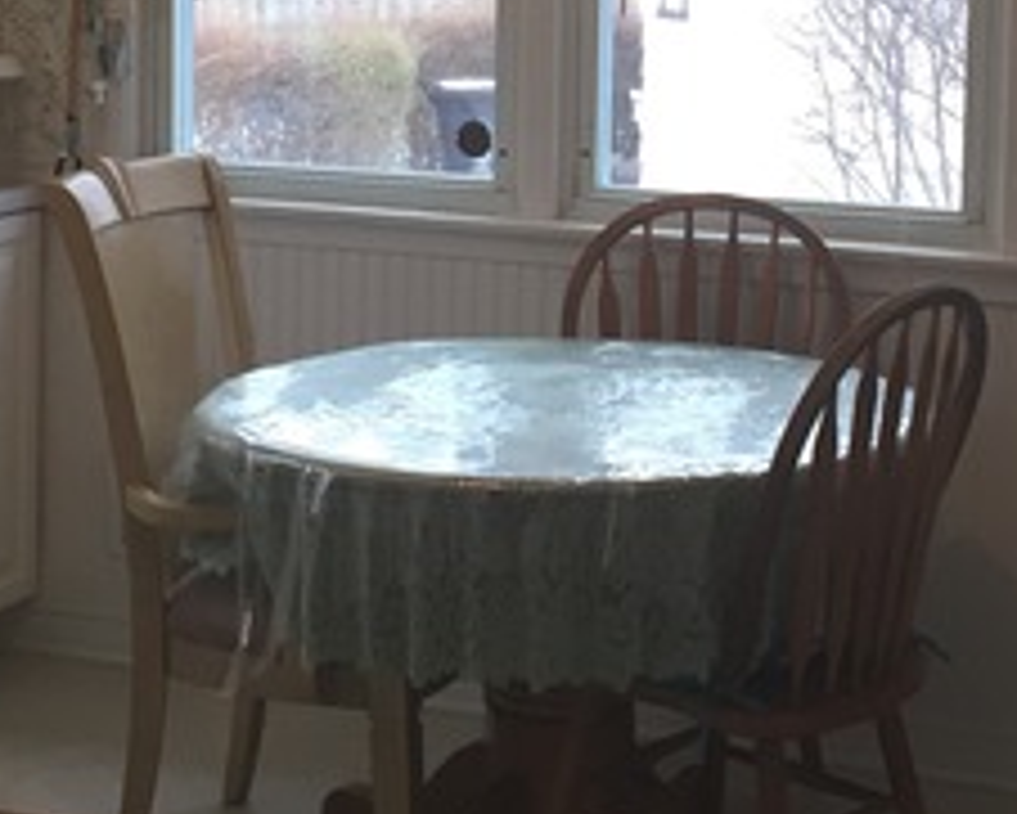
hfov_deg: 23.8
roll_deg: -1.0
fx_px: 2409
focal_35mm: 80
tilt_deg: -6.0
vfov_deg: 18.9
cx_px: 626
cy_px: 117
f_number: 2.2
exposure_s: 1/30
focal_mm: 4.15
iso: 32
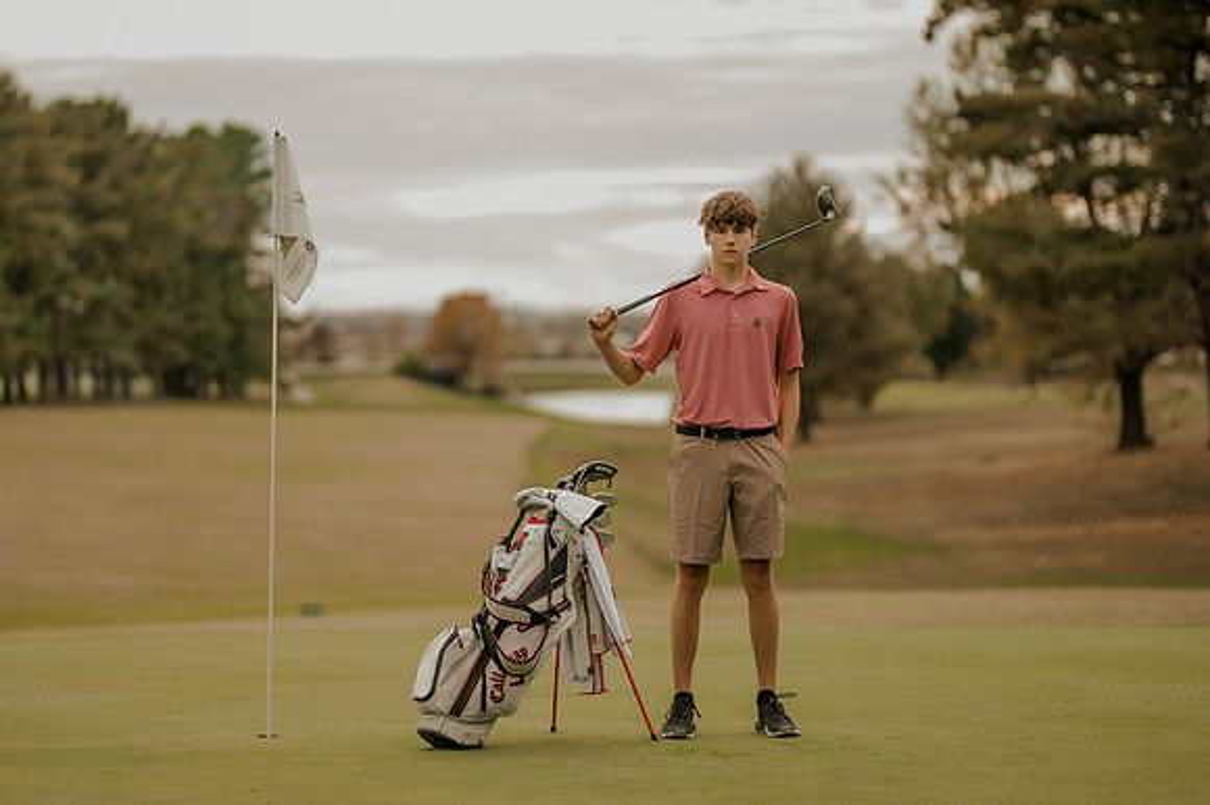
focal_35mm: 98
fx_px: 3302
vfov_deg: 13.9
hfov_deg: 20.8
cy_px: 424
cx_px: 519
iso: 64
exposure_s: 1/640
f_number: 1.4
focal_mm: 85
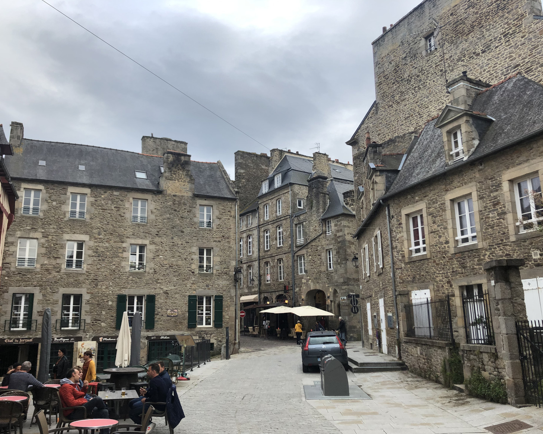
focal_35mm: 30
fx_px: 482
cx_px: 255
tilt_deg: +12.3
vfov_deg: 48.5
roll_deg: +1.5
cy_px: 220
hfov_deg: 58.7
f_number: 1.8
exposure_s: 1/467
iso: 20
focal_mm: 4
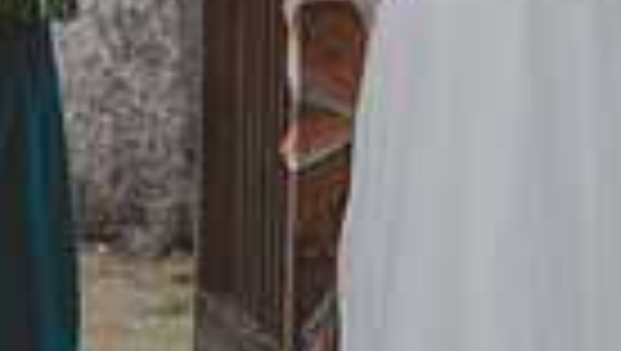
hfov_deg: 4.6
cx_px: -360
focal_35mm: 462
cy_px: -385
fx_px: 7616
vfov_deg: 2.6
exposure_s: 1/640
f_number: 6.3
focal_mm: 70
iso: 200
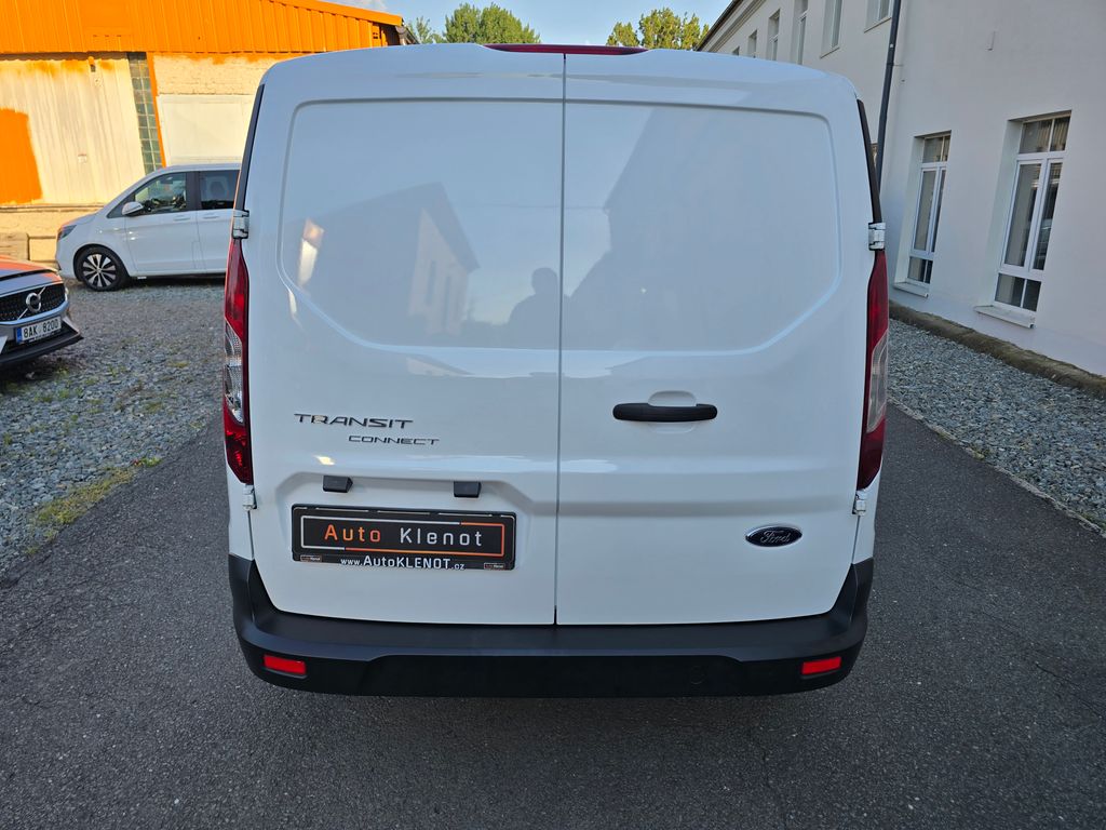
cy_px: 415
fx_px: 735
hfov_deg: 73.9
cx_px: 553
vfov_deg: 58.9
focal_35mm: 23
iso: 12
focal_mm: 6.3
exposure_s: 1/463
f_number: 1.7
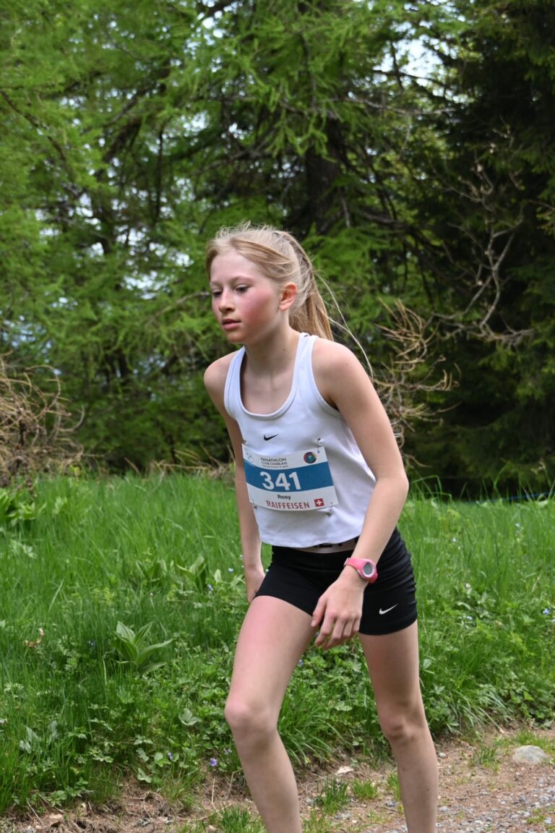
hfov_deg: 18.2
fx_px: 1734
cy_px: 416
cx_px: 278
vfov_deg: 27.0
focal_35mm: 75
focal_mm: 50
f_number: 5.6
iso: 720
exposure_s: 1/800
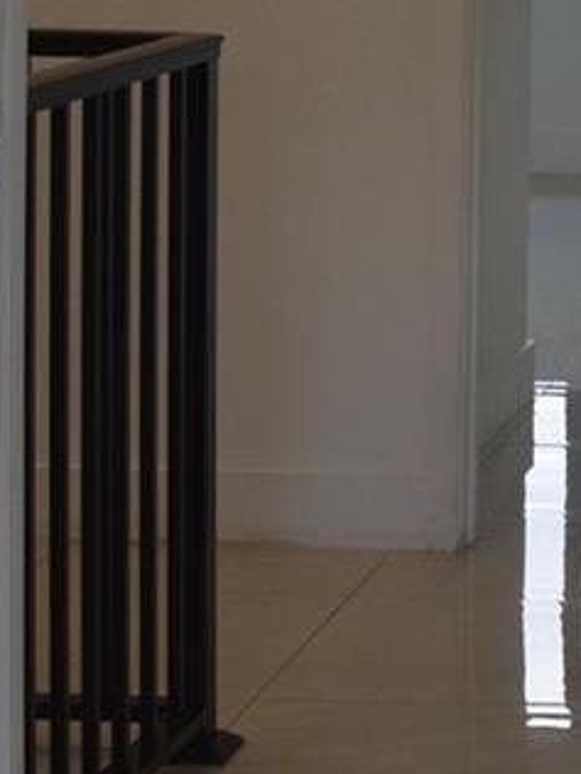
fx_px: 2932
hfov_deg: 10.1
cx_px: 1339
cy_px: -75
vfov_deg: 14.7
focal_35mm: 131
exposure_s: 1/125
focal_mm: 18
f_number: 5.6
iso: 400
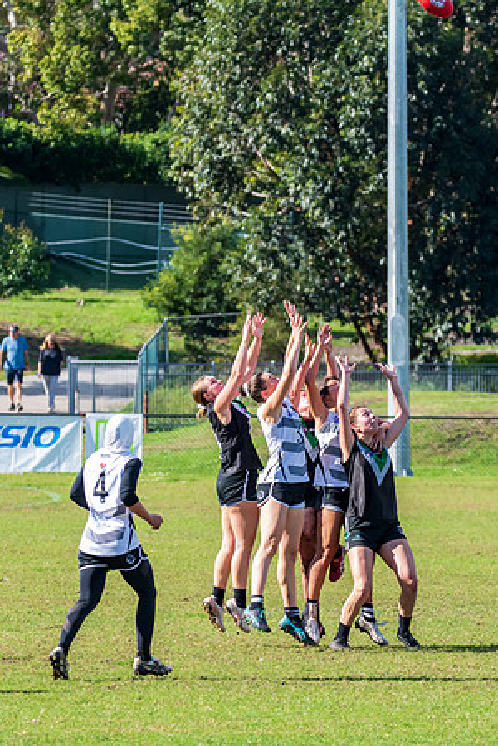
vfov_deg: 4.7
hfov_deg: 3.1
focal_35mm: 437
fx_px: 9067
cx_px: 290
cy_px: 492
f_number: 8
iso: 800
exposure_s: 1/1000
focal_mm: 220
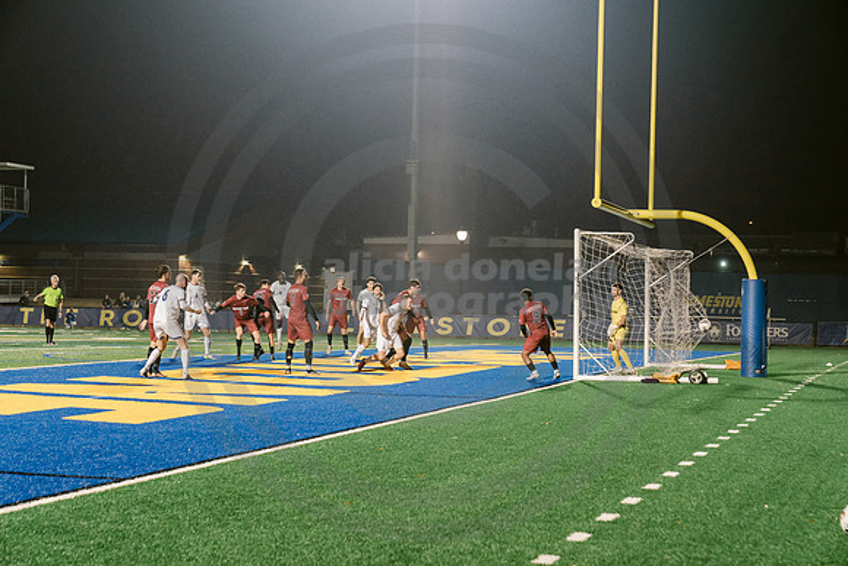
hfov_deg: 28.8
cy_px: 283
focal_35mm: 70
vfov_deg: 19.5
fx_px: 1649
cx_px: 424
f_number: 4.5
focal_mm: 70
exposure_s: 1/200
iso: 2500
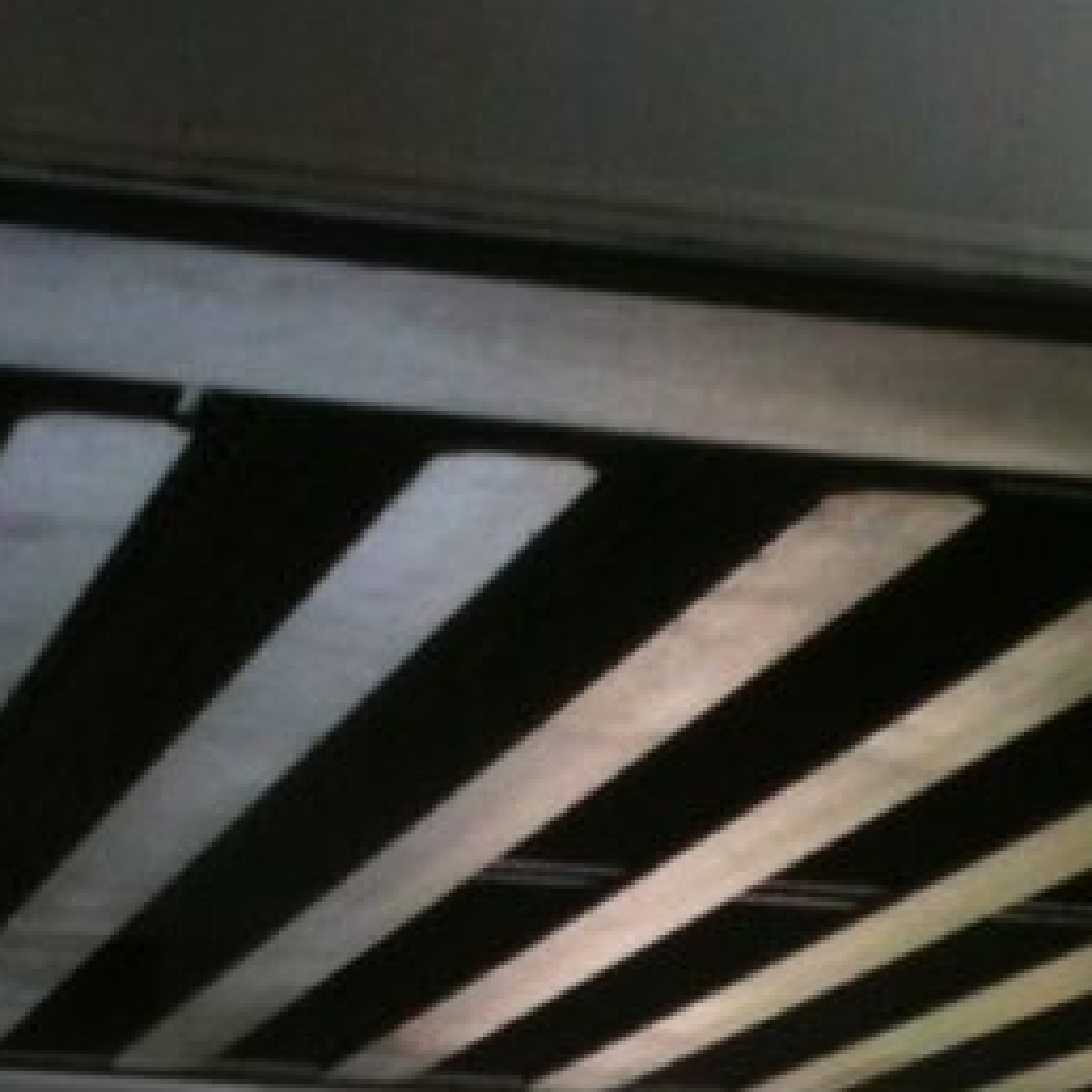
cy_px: 1477
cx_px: 720
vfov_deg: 13.6
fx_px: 4390
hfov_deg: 14.2
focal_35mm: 123
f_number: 2.8
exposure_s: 1/100
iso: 100
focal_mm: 3.85
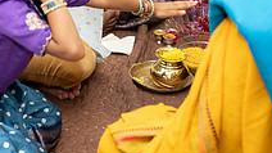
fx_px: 822
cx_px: -28
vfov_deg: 10.3
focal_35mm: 114
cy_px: -75
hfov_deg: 18.1
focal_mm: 38
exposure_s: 1/160
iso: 1000
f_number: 3.2
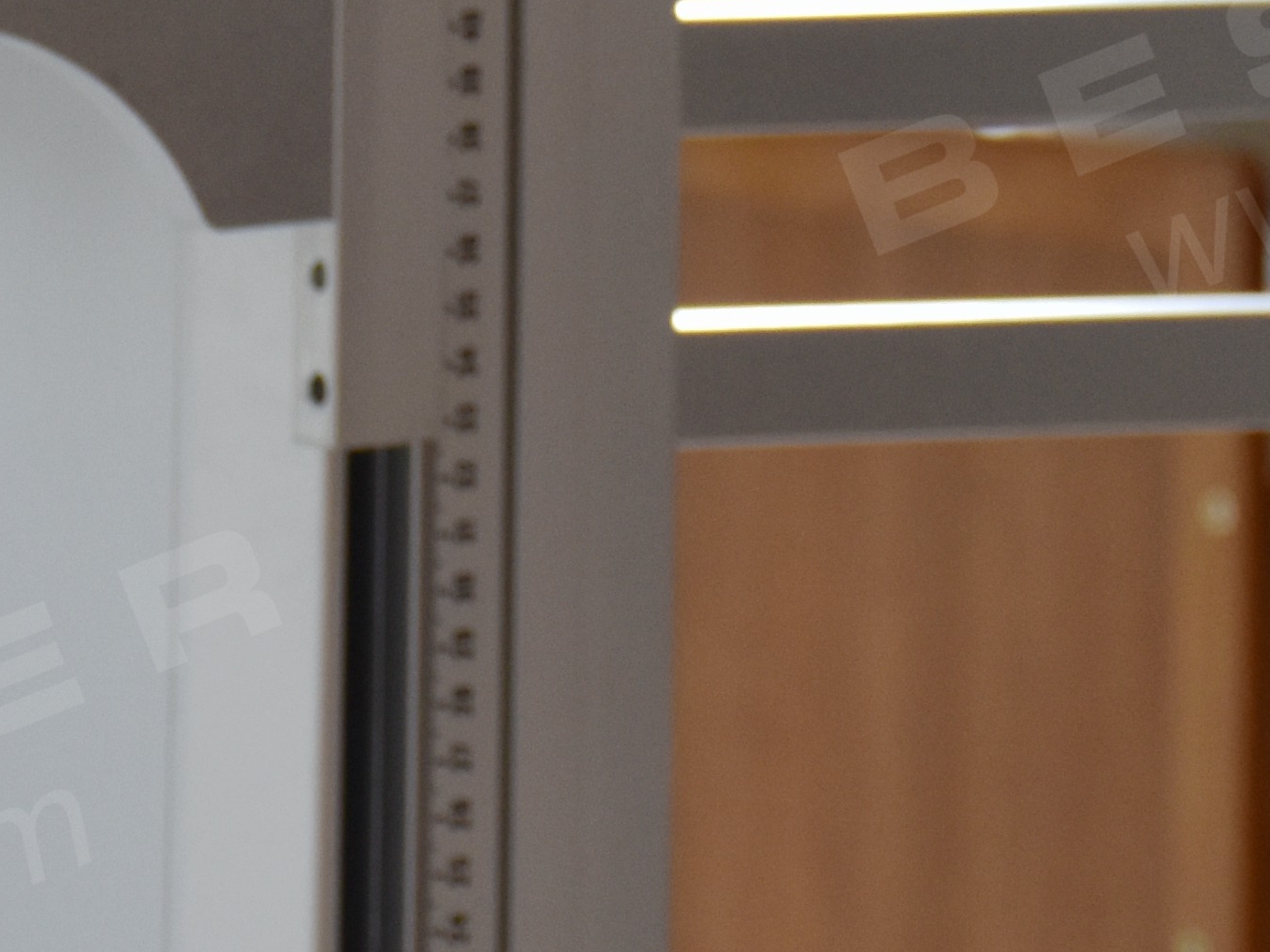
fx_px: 13099
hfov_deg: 5.5
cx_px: 1132
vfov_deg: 4.1
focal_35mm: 357
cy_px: -741
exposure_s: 1/125
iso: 400
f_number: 5.6
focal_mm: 56
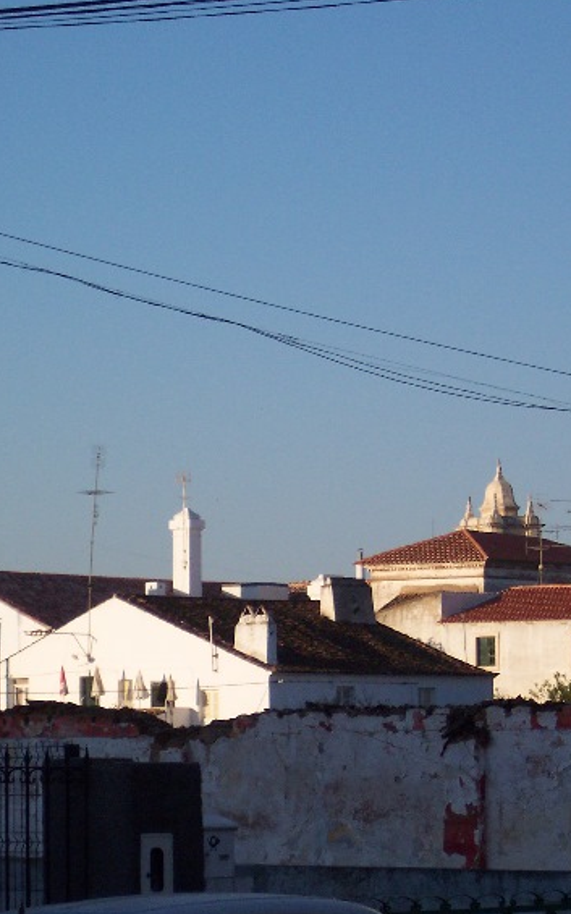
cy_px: 477
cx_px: 354
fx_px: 4259
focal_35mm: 171
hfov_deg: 7.7
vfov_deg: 12.2
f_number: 4.8
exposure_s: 1/700
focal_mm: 24
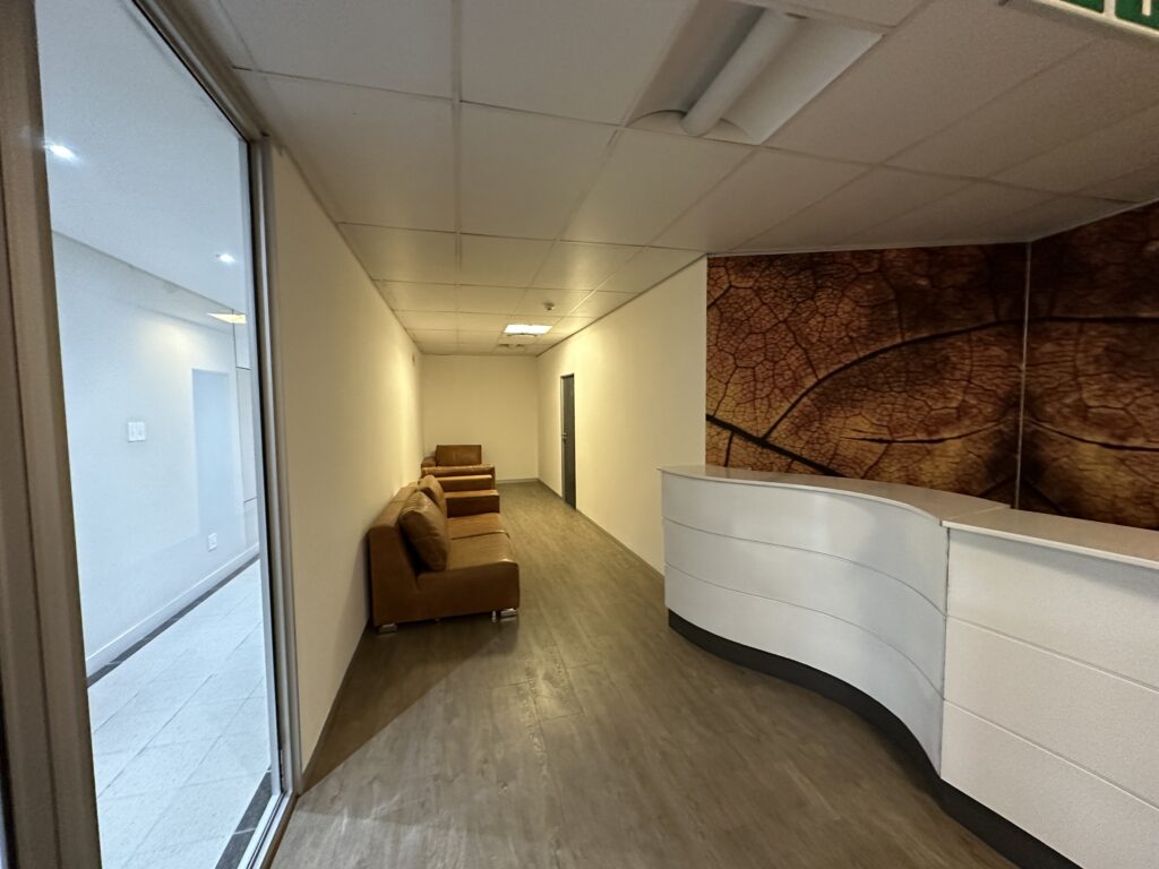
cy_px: 434
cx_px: 580
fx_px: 469
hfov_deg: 102.1
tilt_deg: -4.5
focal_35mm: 14
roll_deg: +0.8
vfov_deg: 85.7
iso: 640
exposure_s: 1/50
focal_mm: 2.22
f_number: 2.2
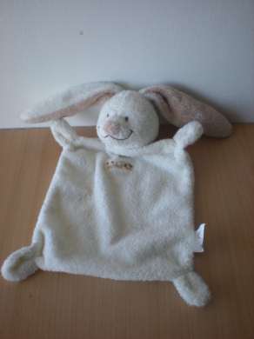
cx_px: 127
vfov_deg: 49.0
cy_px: 170
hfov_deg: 37.7
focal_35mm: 38
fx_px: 372
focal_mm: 6.3
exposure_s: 1/59.7
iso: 78
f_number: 3.1
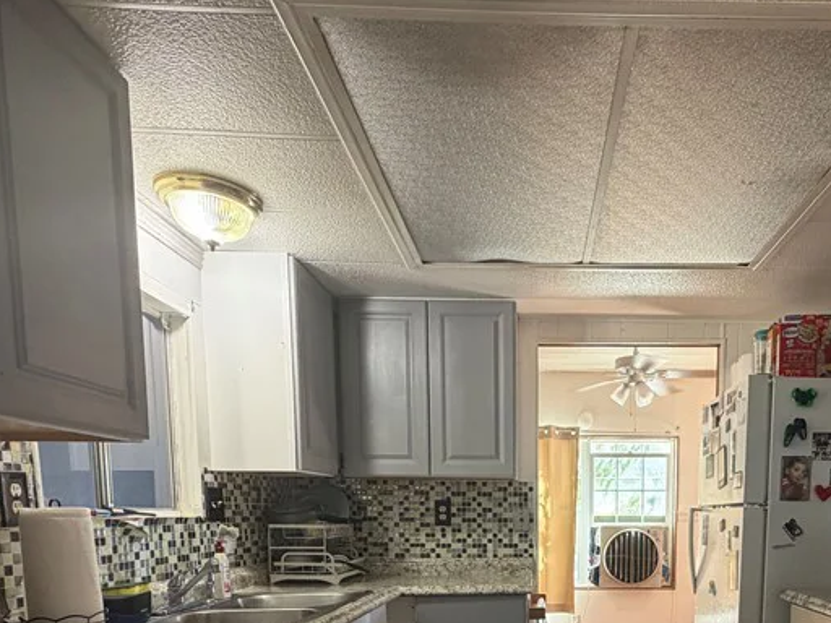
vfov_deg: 44.4
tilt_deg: -5.5
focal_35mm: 28
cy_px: 582
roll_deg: -0.5
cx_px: 562
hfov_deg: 61.7
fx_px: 672
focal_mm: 2.22
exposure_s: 1/60
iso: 200
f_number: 2.2
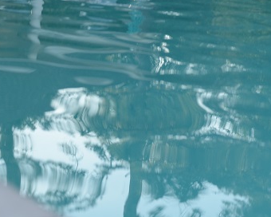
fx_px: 1059
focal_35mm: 132
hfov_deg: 14.5
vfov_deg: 11.6
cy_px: 23
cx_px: 65
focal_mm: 40
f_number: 5.6
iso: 200
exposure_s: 1/200
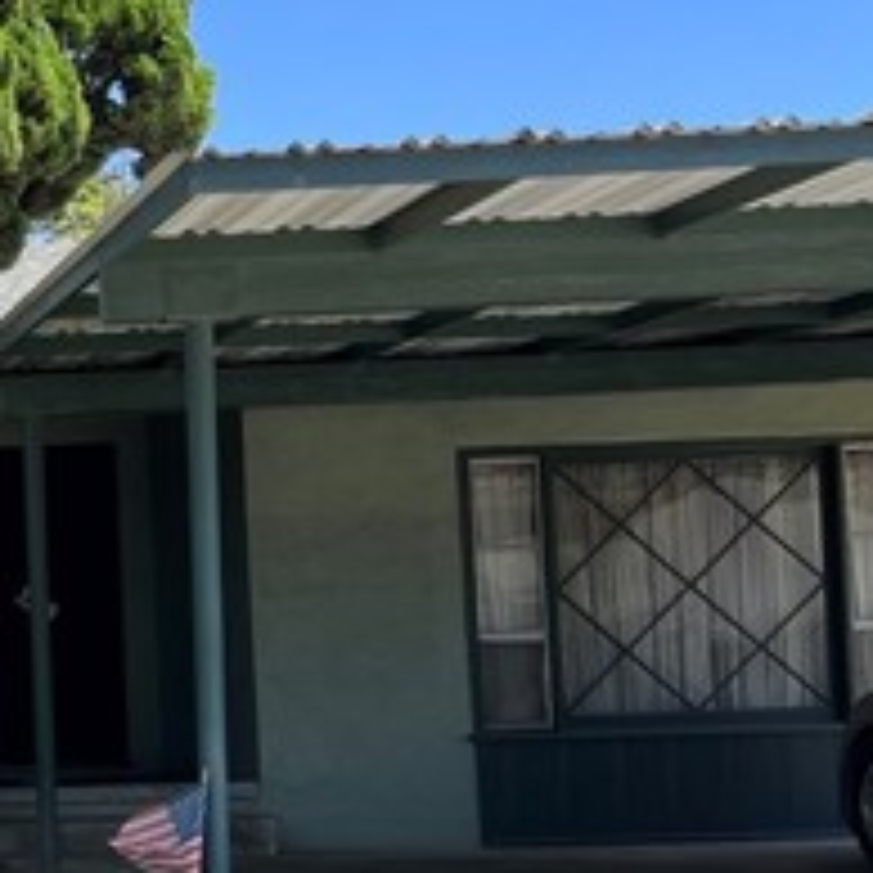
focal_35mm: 76
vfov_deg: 22.5
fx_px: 2168
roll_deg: +2.1
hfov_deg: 19.6
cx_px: -468
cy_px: 675
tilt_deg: +2.2
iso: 50
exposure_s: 1/1412
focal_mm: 5.7
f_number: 1.5
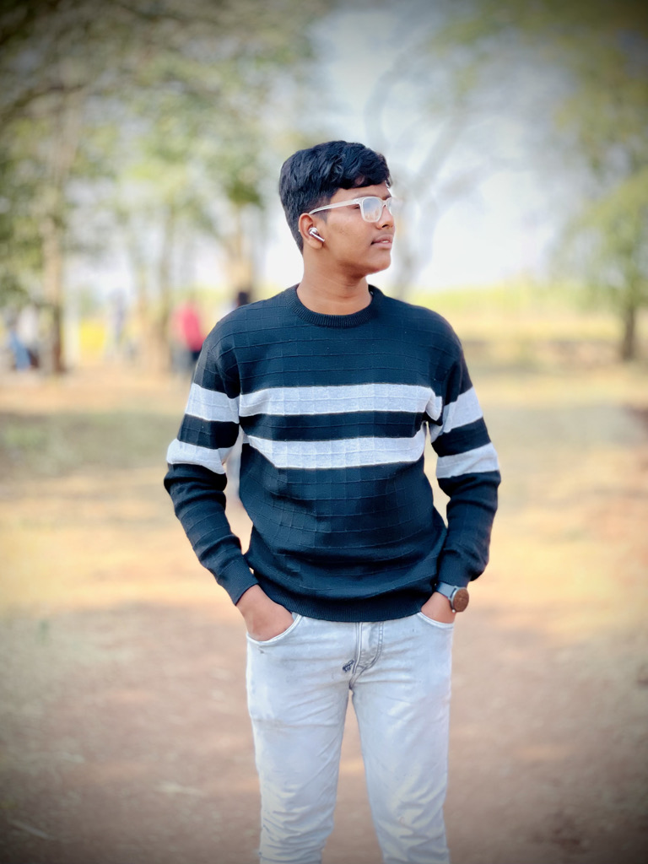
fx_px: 1298
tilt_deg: -4.1
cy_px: 432
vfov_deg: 36.8
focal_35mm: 52
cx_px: 324
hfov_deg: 28.0
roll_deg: -1.0
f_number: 2
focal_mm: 6
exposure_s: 1/773
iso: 32
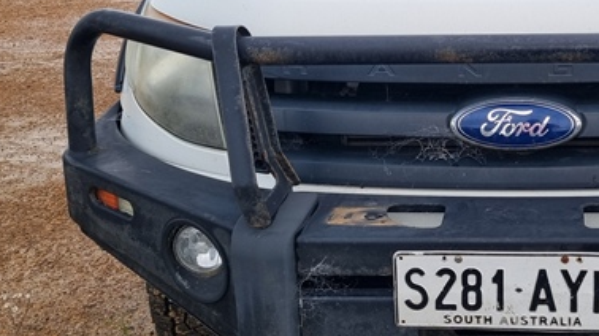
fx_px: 952
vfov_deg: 19.7
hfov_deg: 33.5
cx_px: 509
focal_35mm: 60
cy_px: 44
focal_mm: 5.4
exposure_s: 1/1116
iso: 50
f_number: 1.8
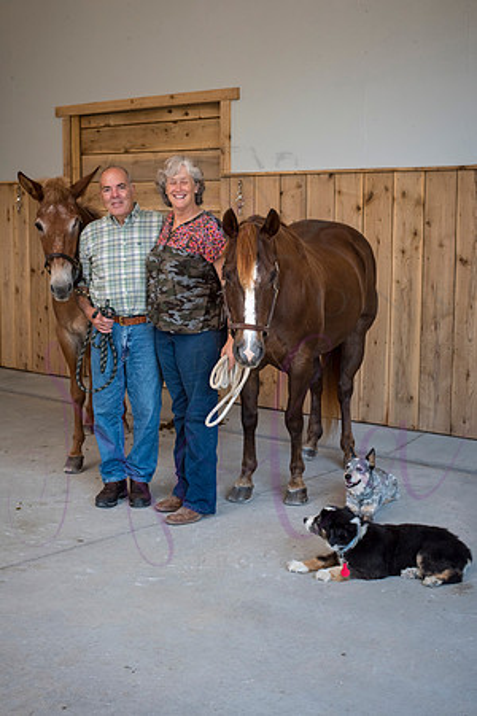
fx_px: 994
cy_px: 358
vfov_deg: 39.6
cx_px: 238
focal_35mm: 50
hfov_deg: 27.0
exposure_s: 1/160
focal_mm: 50
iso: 400
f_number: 9
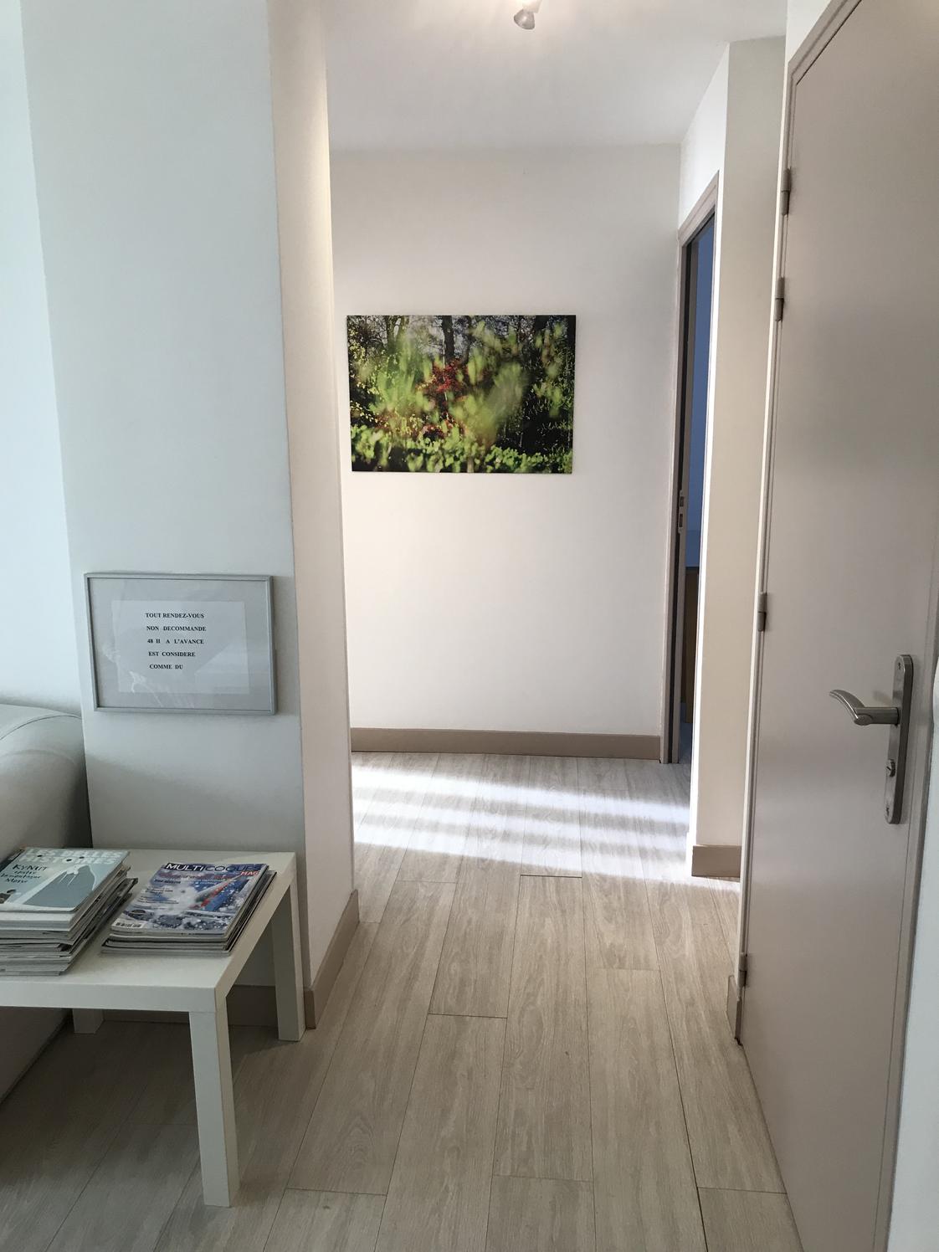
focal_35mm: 28
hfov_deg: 49.7
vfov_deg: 63.4
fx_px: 1013
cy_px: 626
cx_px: 470
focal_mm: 3.99
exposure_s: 1/33
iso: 25
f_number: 1.8
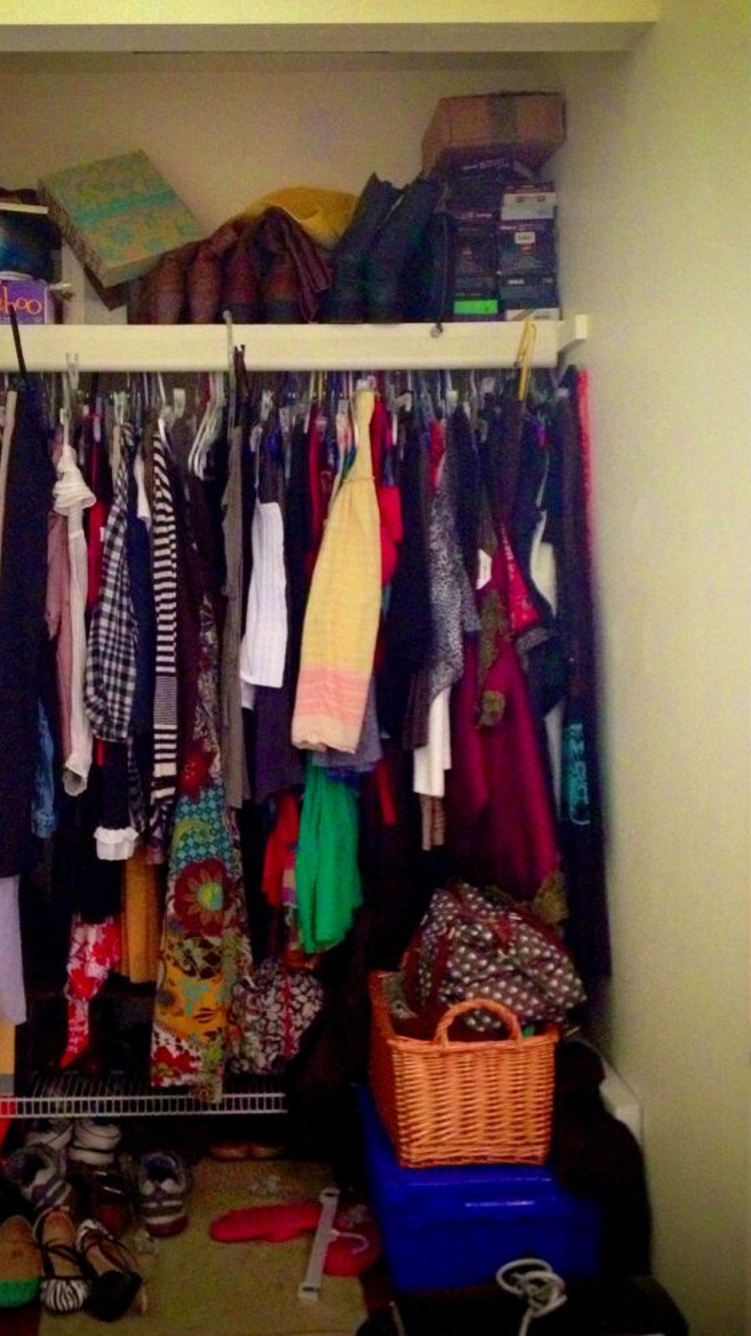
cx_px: 289
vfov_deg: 51.6
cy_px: 663
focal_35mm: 39
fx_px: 1381
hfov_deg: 30.3
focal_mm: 4.28
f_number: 2.4
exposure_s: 1/15
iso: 500
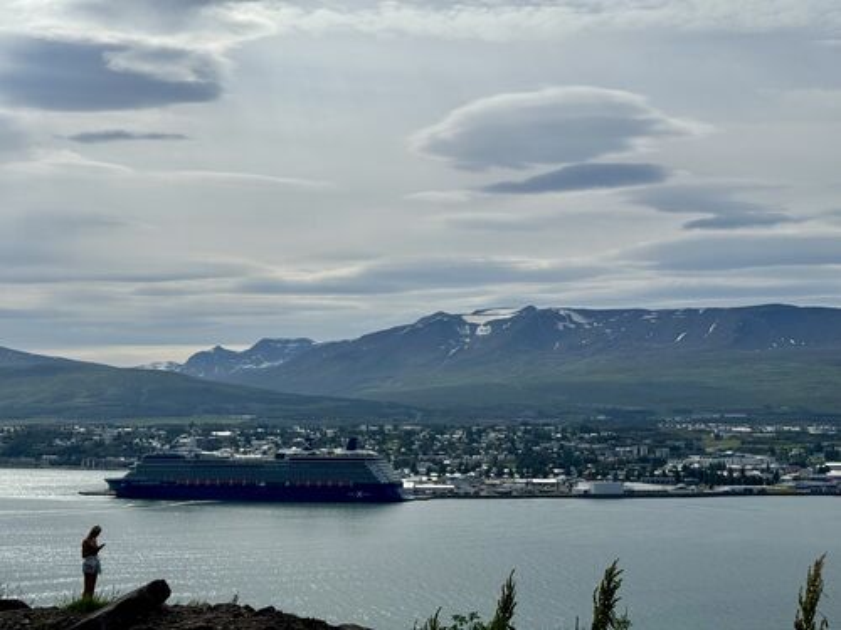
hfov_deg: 39.7
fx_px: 1166
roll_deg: -0.4
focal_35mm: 48
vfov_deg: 30.3
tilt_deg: +4.6
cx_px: 420
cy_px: 315
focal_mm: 6.76
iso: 50
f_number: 1.78
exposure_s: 1/15385
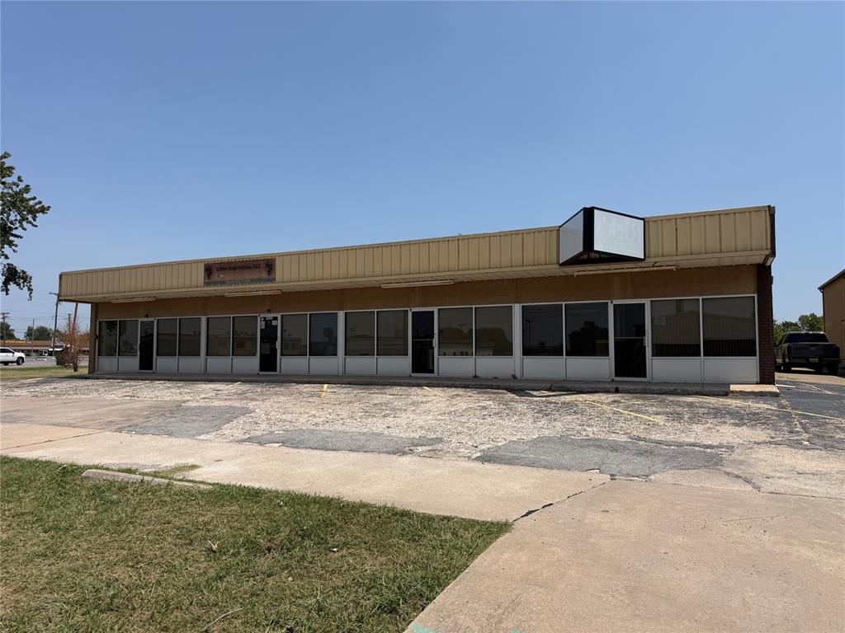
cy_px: 316
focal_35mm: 24
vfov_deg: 56.8
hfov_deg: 71.6
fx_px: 586
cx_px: 422
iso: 80
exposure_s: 1/8130
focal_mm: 6.76
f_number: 1.78
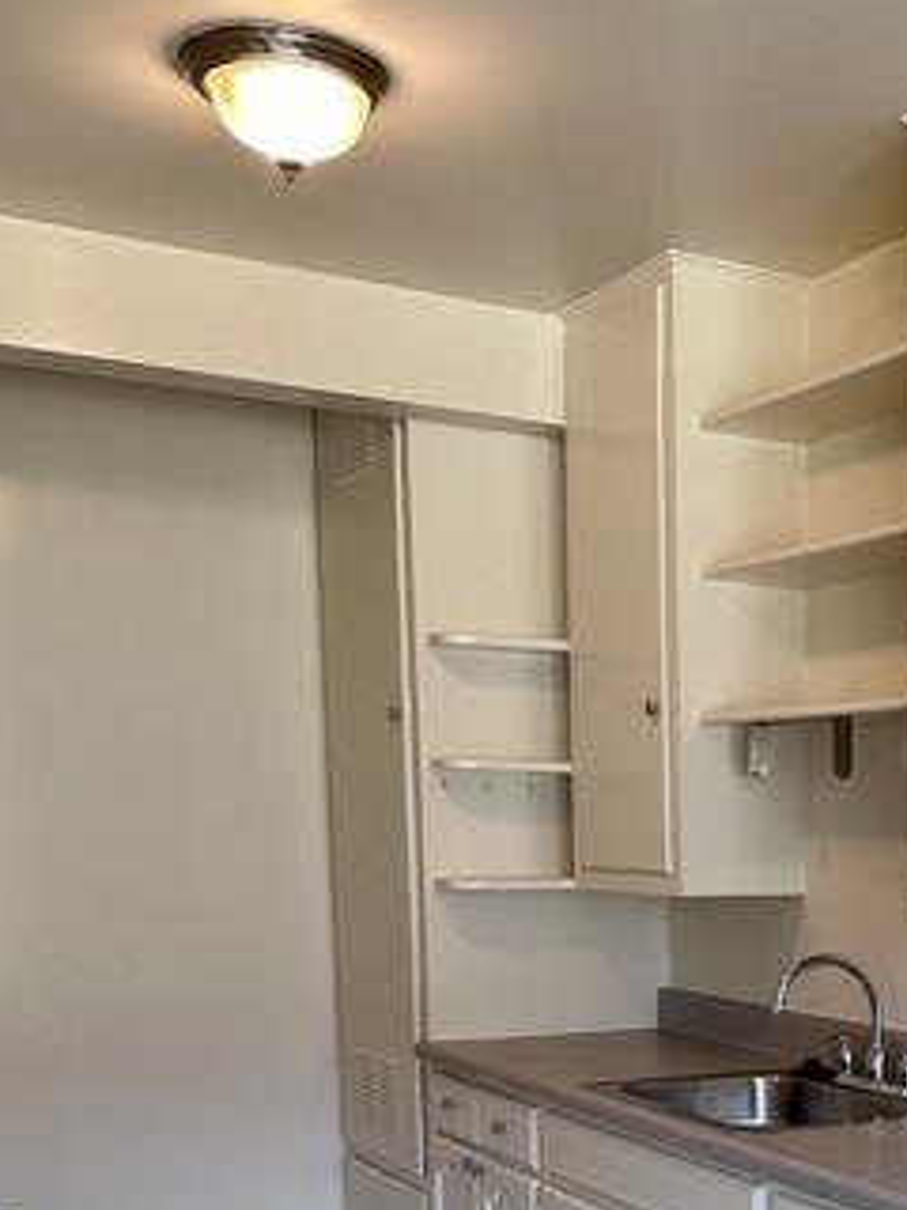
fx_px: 1677
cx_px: 839
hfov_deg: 28.9
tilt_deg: -7.5
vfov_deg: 37.3
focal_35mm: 48
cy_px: 1074
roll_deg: -0.9
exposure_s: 1/120
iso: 100
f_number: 1.78
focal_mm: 6.86
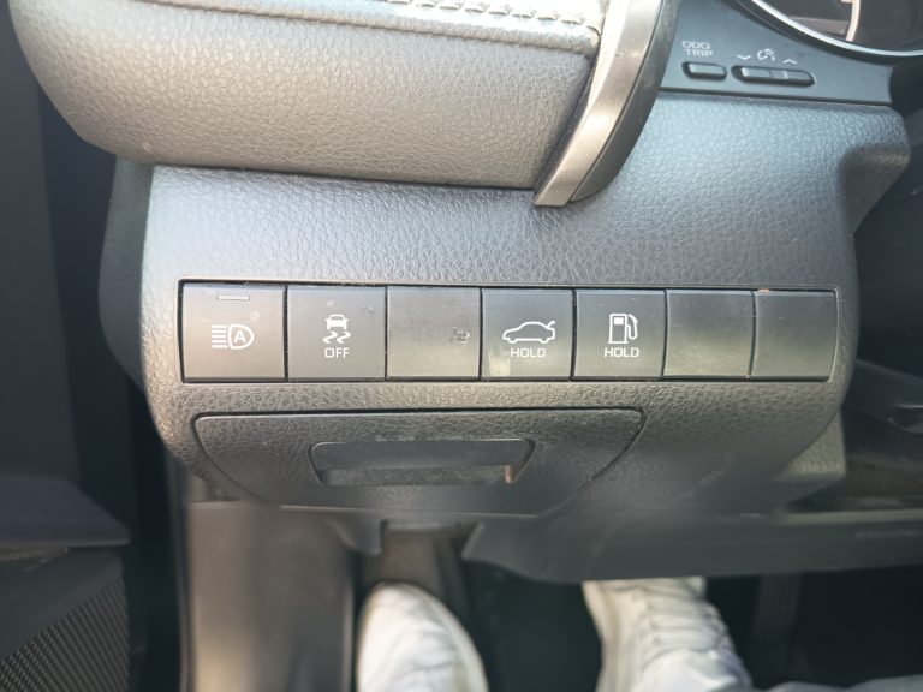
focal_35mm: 24
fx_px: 640
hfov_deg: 71.6
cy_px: 346
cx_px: 462
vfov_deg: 56.8
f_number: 1.7
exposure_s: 1/50
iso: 338
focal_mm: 5.27
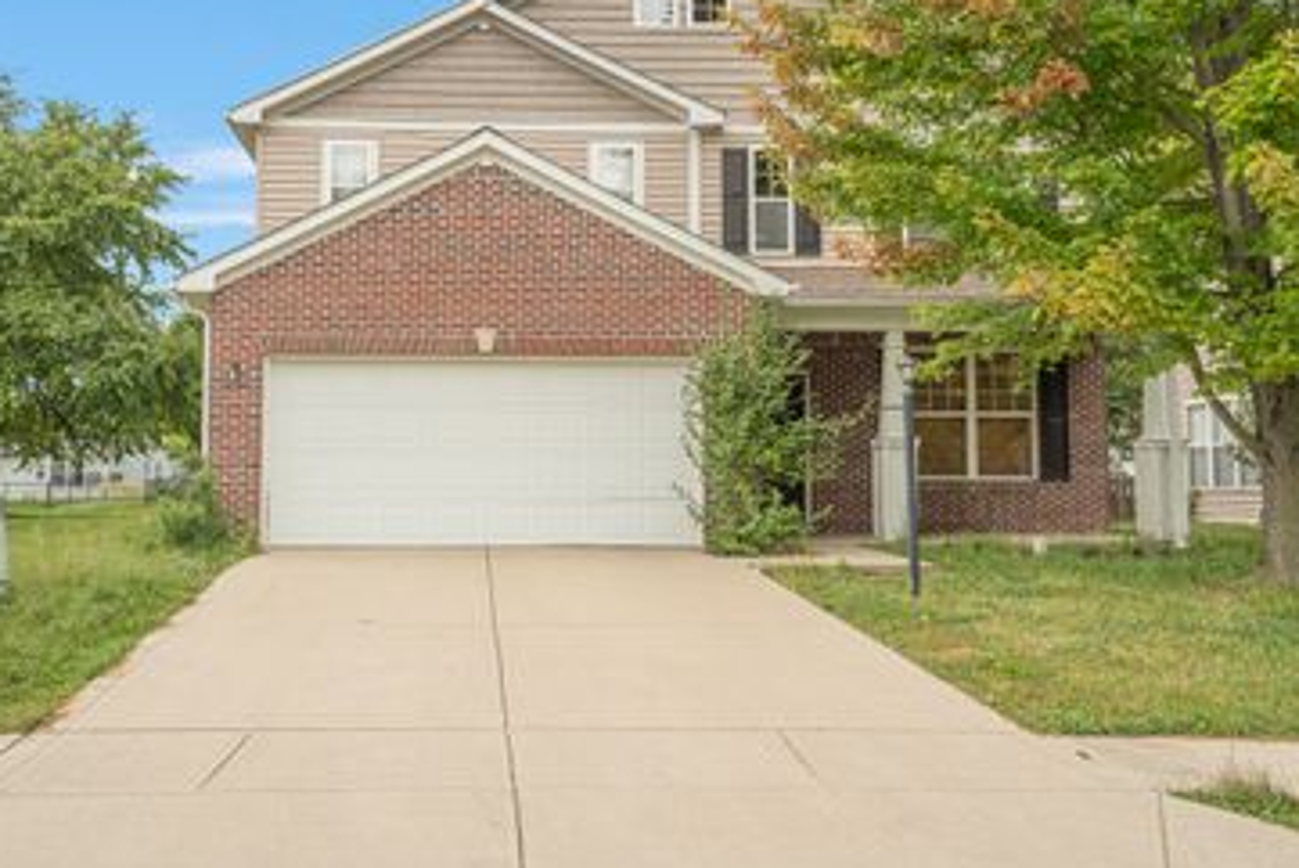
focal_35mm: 36
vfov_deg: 36.6
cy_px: 297
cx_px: 594
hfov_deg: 53.0
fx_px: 1299
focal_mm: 26
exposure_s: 1/15
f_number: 8
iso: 100
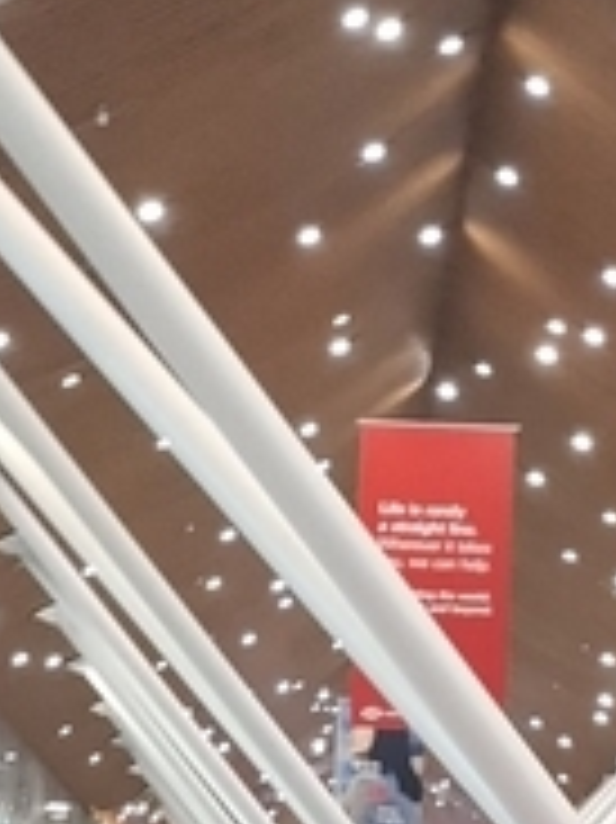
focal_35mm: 151
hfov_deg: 9.8
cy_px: 549
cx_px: 450
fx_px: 3587
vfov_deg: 13.1
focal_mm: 5.54
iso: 200
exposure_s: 1/50
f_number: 1.8
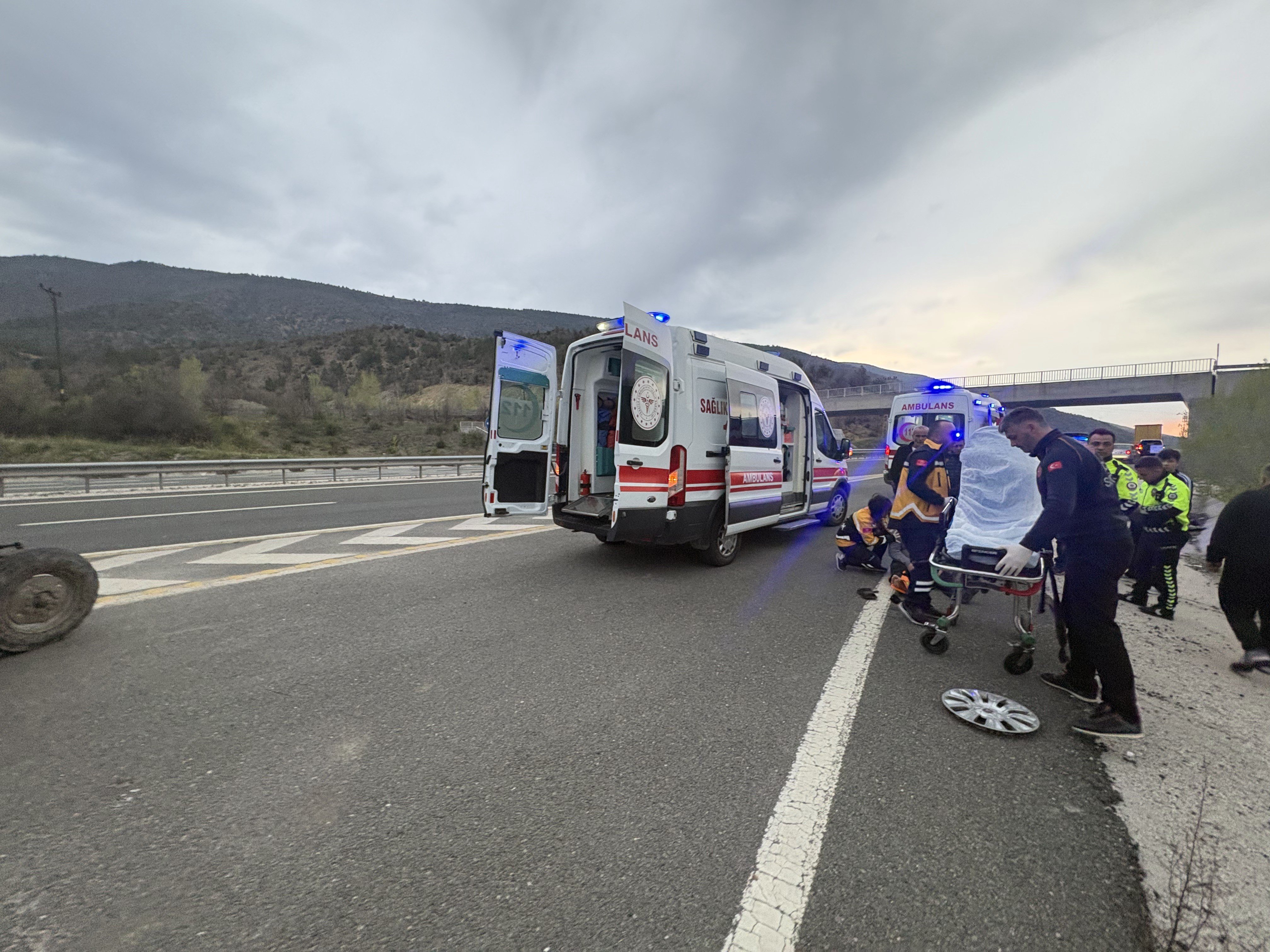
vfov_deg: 85.7
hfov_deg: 102.1
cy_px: 476
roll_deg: +1.1
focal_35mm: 14
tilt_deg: -5.5
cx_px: 635
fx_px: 514
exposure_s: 1/55
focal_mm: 2.22
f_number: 2.2
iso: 320
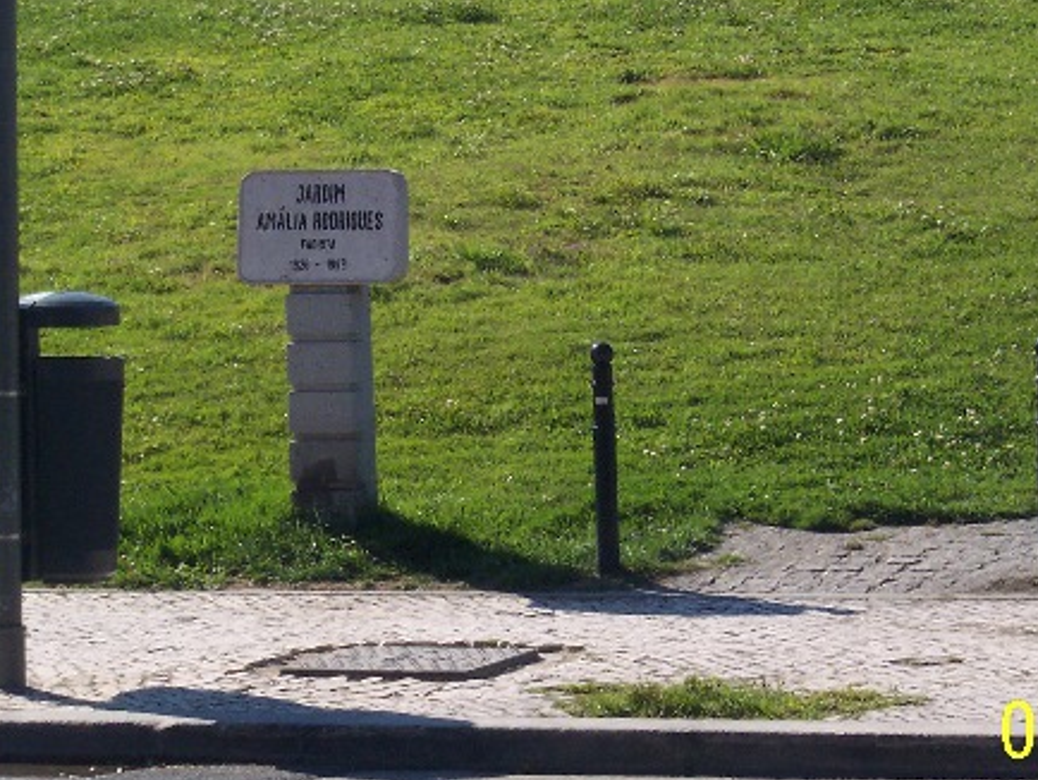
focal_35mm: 210
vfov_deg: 7.1
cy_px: 191
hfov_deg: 9.4
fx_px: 6301
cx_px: 509
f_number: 8
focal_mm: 24
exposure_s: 1/250
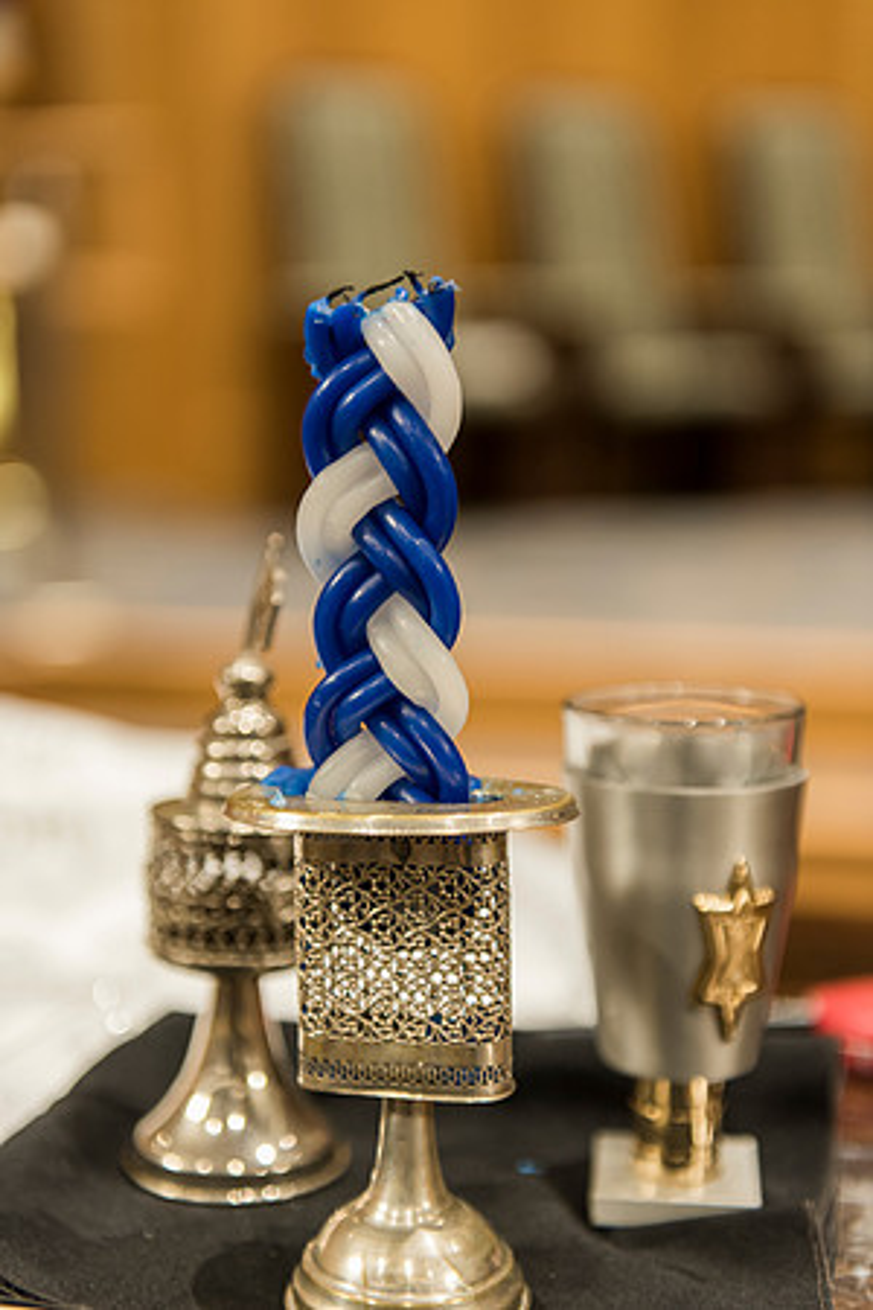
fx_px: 2182
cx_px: 436
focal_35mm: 60
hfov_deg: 22.6
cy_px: 655
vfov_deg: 33.4
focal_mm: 60
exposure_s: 1/50
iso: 1000
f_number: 2.8
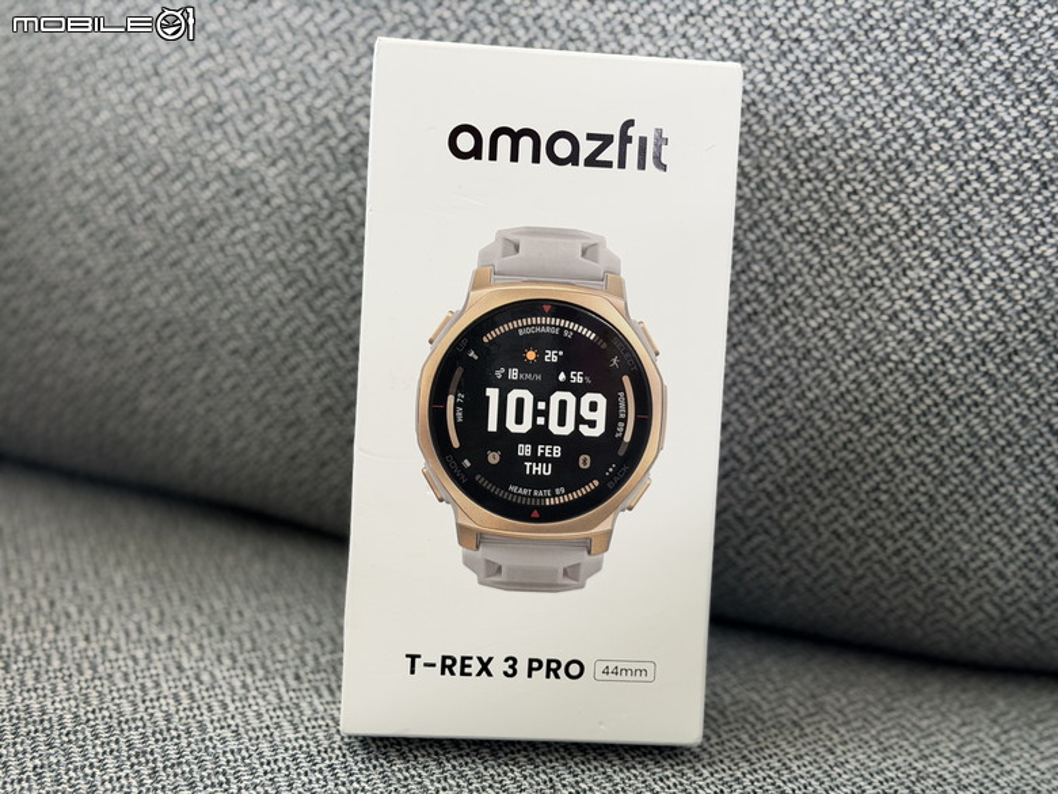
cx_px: 529
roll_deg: -2.8
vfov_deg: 30.3
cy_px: 397
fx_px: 1467
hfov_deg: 39.7
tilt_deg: -24.0
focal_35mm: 48
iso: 160
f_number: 1.78
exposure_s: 1/60
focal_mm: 6.76
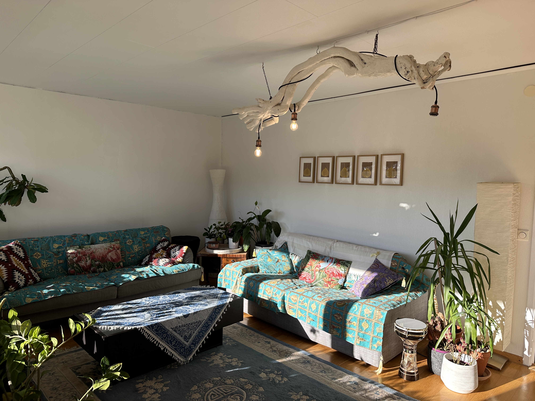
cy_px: 200
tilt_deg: -3.8
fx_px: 371
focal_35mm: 24
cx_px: 268
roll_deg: -1.8
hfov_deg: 71.6
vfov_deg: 56.8
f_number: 1.78
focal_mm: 6.86
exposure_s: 1/829
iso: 80
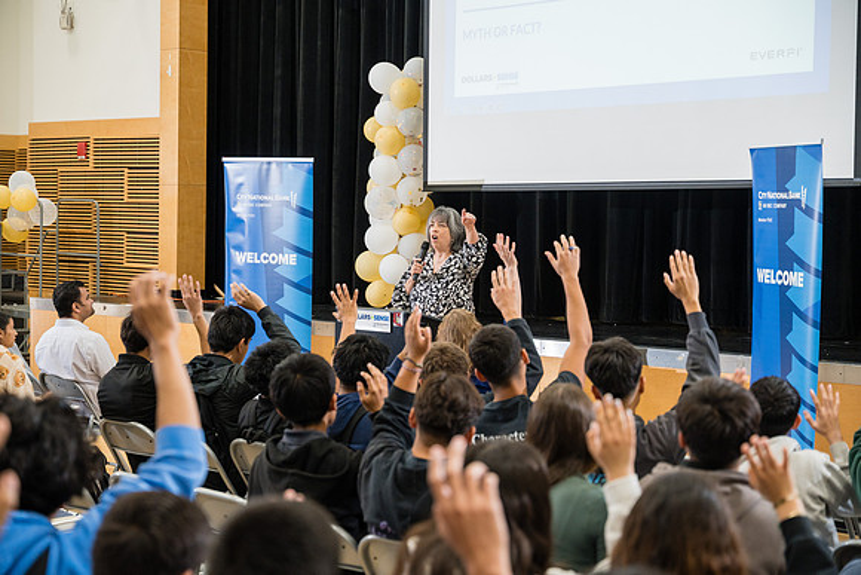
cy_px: 288
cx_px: 430
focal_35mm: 63
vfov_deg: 21.6
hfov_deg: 31.9
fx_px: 1505
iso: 1600
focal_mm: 62.9
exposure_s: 1/250
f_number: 2.8
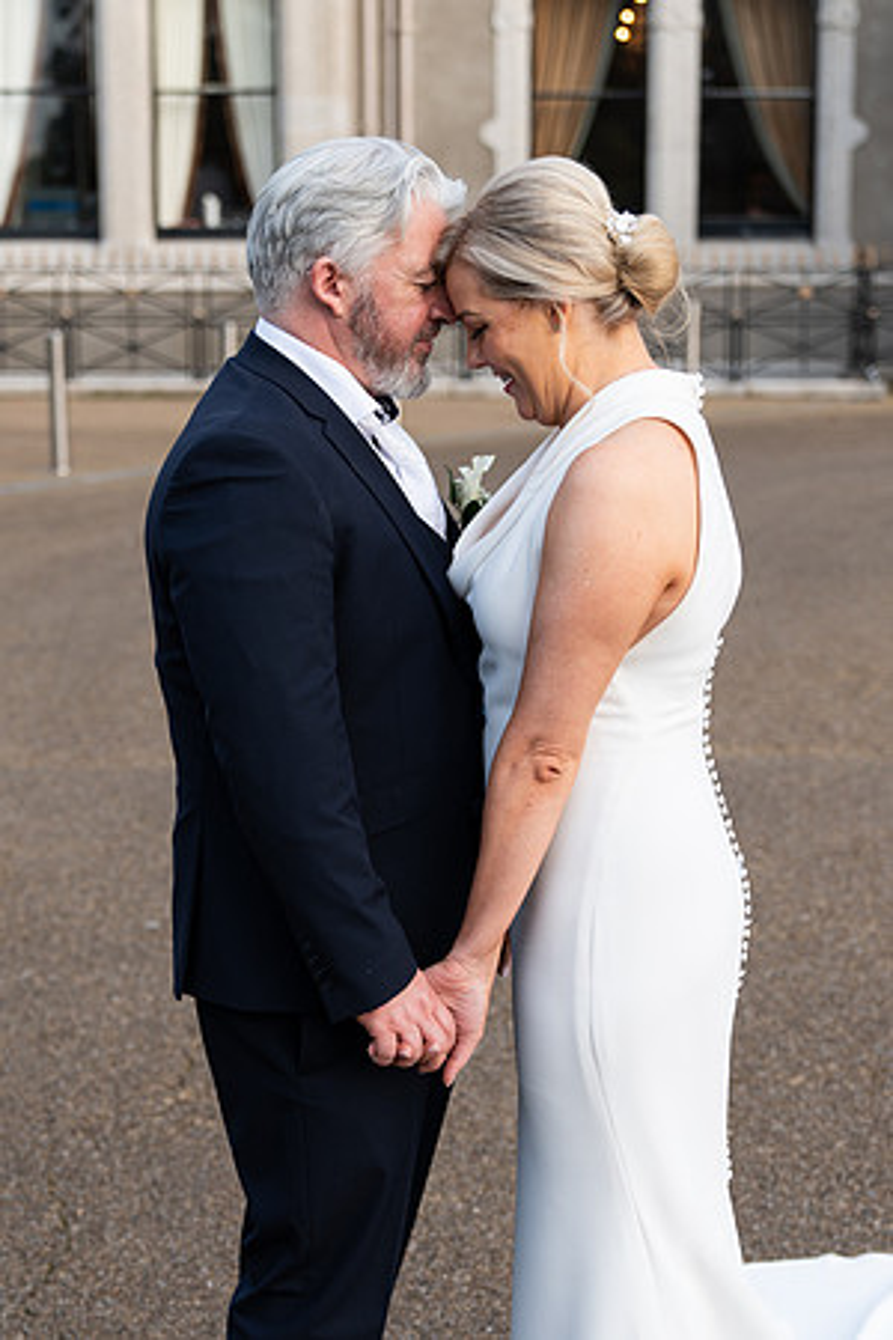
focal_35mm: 70
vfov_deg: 28.8
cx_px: 446
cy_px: 670
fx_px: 2604
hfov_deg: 19.5
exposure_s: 1/200
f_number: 2.8
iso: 125
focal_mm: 47
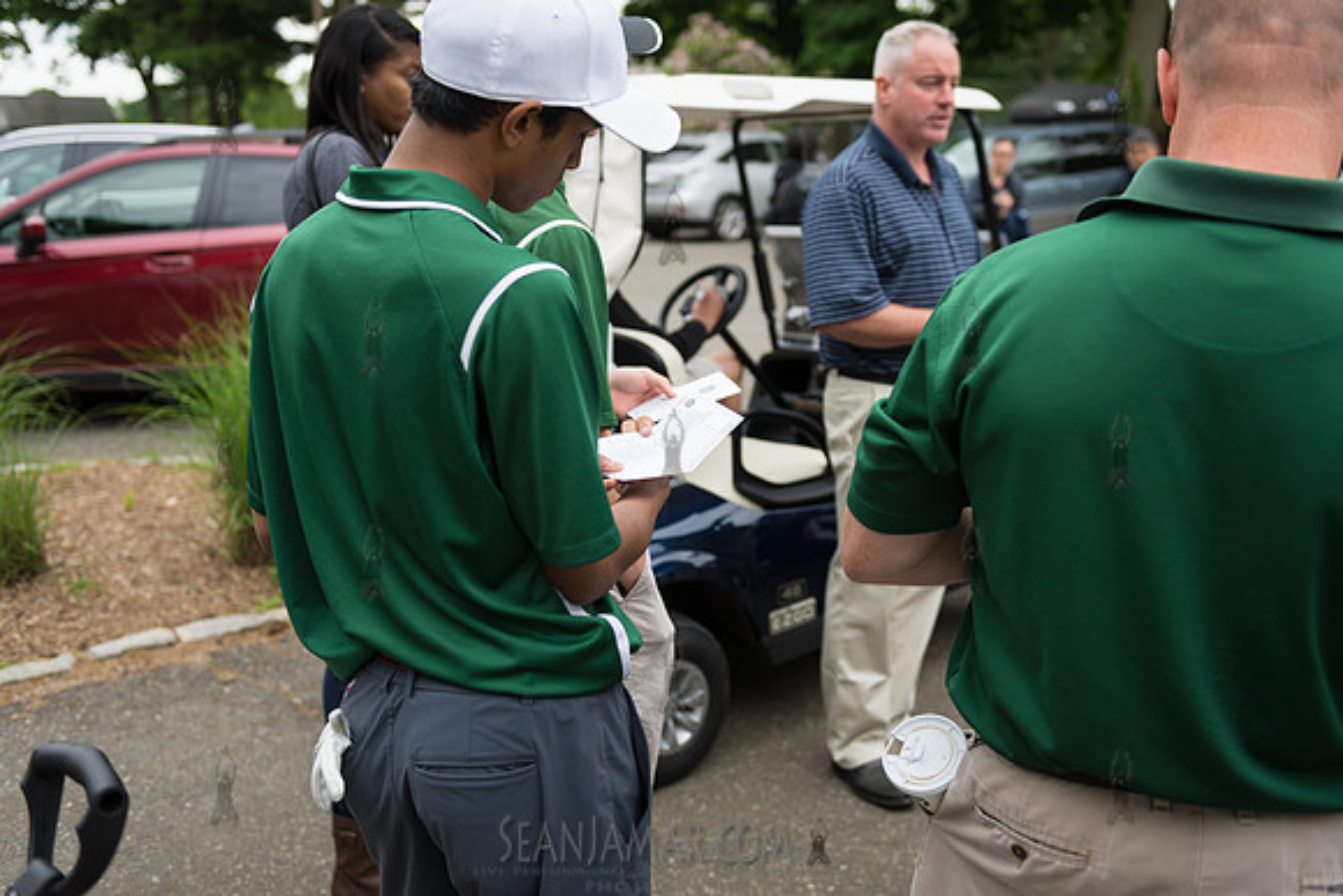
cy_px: 448
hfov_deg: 50.7
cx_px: 672
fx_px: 1418
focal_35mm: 38
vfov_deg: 35.1
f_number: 3.2
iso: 320
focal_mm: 38
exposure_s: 1/1000
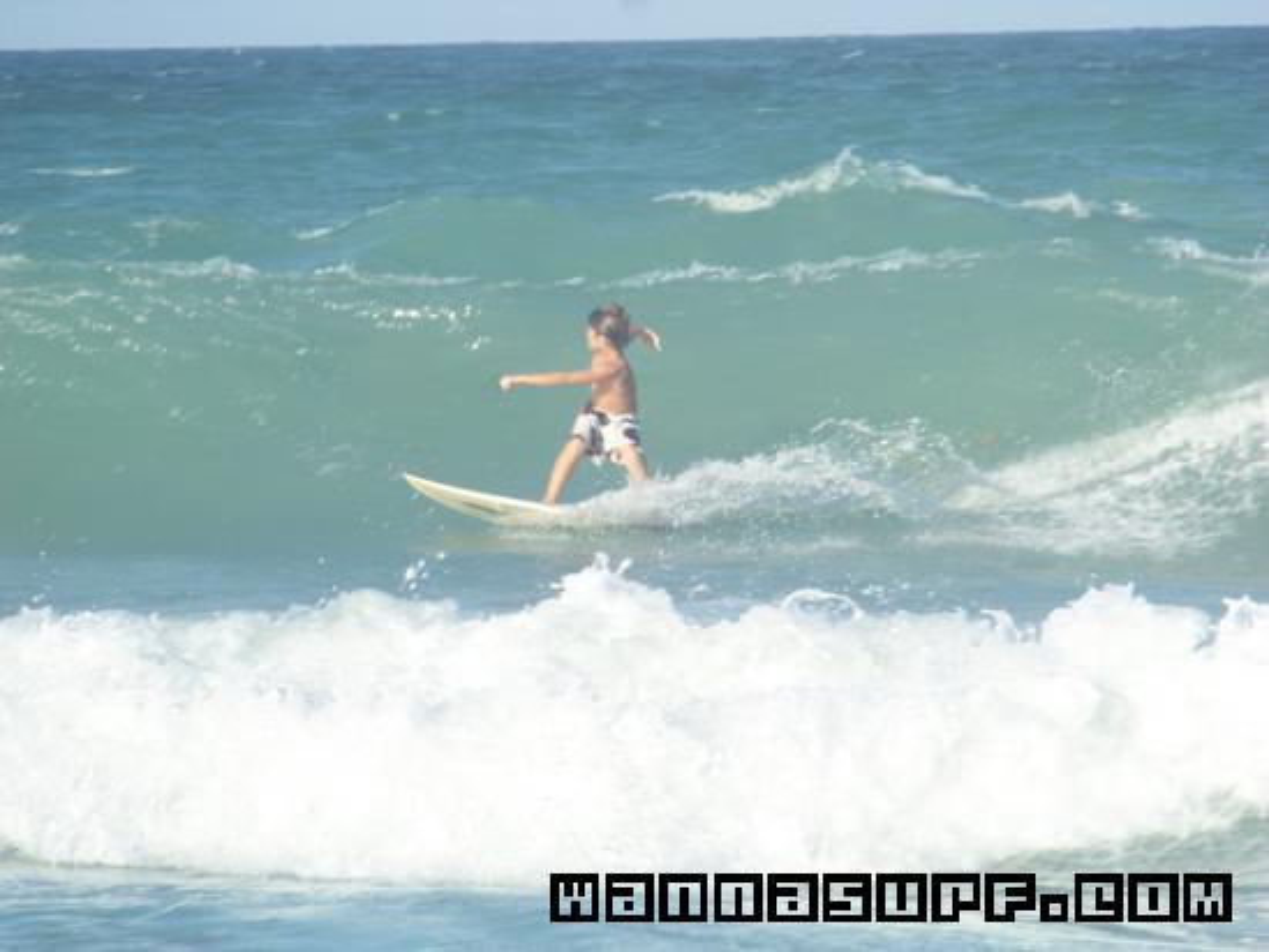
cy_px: 476
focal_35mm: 432
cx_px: 634
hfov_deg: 4.6
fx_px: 15840
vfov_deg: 3.4
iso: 64
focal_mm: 70.2
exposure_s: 1/125
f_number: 8
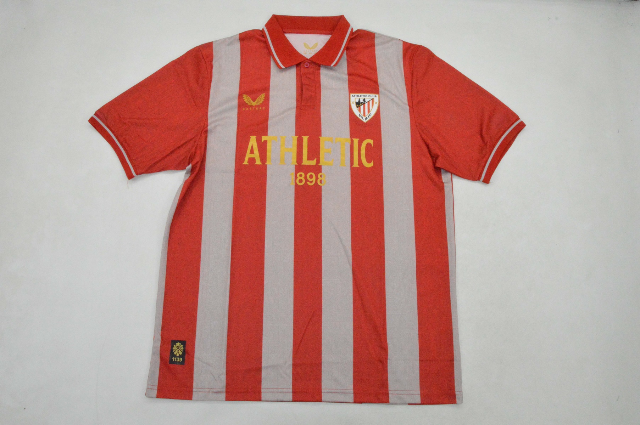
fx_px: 480
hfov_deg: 67.4
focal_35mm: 27
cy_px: 212
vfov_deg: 47.8
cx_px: 320
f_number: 22
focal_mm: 18
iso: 6400
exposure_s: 1/200
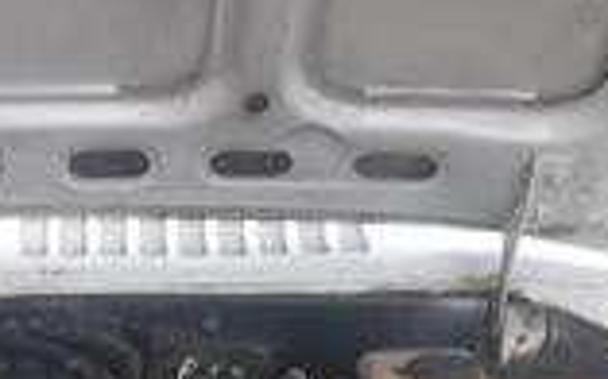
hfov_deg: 18.2
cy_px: 567
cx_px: -85
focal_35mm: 110
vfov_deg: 11.4
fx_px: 1822
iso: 80
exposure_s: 1/50
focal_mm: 4.6
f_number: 2
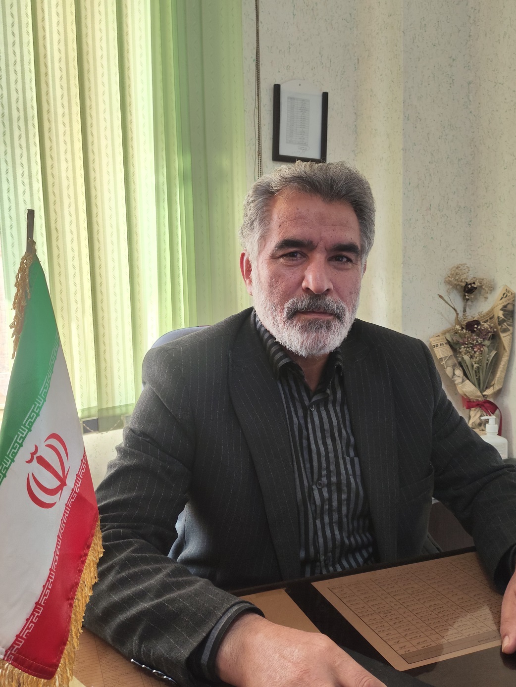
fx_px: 596
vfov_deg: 59.9
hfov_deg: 46.8
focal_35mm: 30
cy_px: 344
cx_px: 258
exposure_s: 1/33.3
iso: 100
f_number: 1.79
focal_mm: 4.71
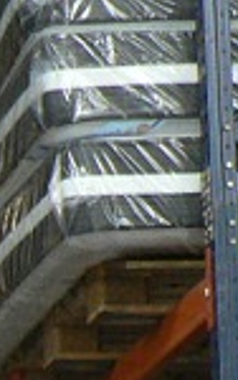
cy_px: 785
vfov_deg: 8.7
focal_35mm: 228
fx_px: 2362
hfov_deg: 5.4
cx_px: -524
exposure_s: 1/25
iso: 200
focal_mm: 6
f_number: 2.8
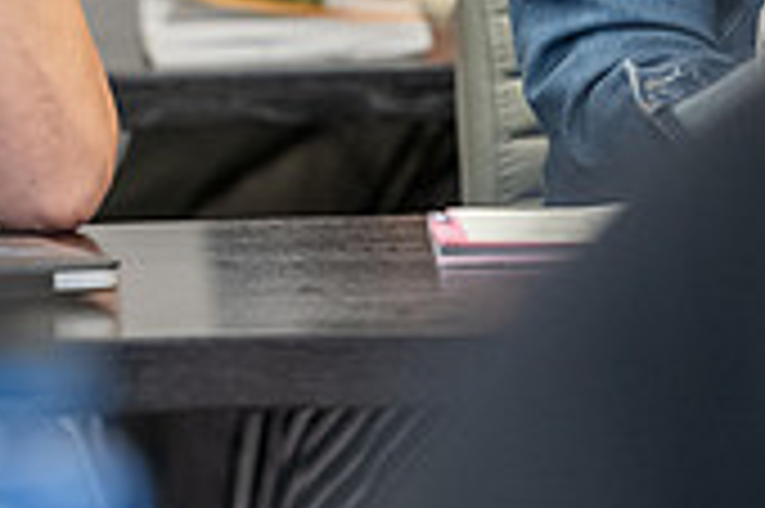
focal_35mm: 564
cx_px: -207
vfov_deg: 2.4
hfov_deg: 3.7
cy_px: -209
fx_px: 11973
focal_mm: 165
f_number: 2.8
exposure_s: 1/200
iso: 1250
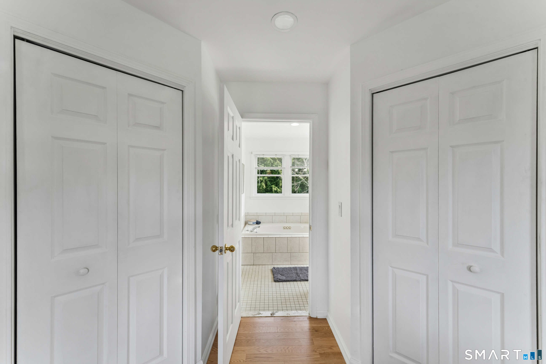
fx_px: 212
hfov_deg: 104.3
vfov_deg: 81.2
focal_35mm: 14
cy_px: 182
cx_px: 273
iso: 400
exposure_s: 1/25
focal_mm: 14
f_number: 13
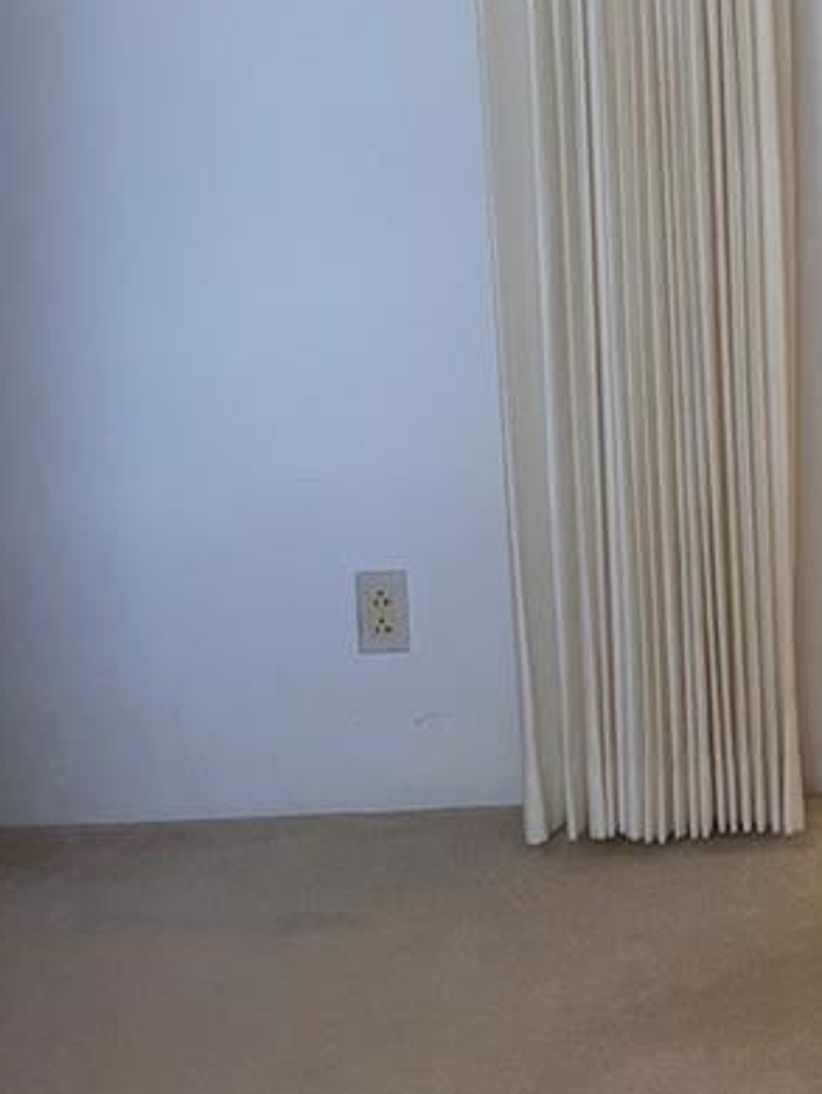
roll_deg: +3.1
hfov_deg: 16.8
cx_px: 1223
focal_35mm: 80
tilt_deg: -2.6
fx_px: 2530
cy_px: -188
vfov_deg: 22.6
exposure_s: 1/120
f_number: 1.6
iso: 100
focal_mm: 5.96
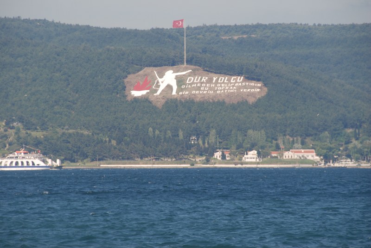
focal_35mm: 300
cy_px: 124
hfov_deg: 6.9
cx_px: 186
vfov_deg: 4.6
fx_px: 3096
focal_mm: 200
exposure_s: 1/200
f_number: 10
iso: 100
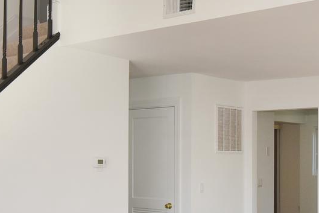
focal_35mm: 62
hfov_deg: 32.2
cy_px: 147
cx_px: 196
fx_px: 550
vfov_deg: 21.8
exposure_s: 1/160
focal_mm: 16
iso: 640
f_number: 7.1
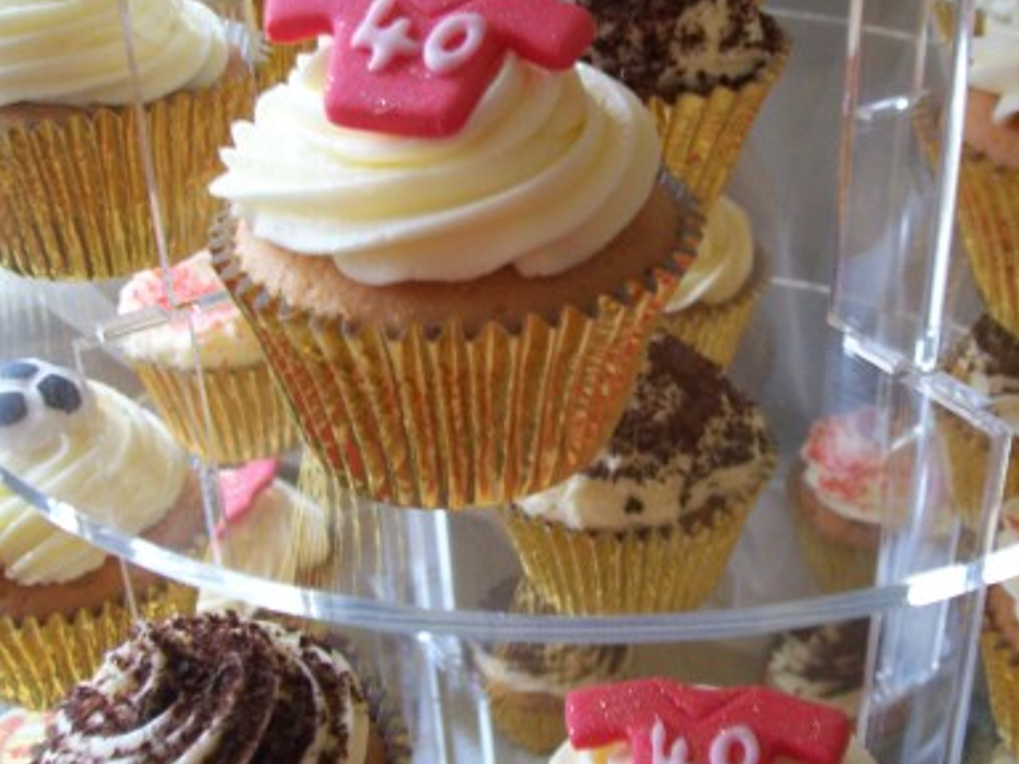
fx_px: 1413
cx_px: 613
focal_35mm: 48
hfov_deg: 39.5
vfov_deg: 30.2
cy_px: 310
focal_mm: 6
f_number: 2.7
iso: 181
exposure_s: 1/8
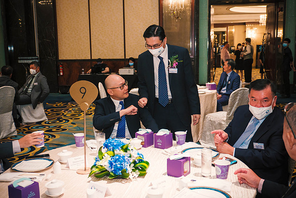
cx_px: 148
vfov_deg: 33.0
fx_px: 334
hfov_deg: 47.9
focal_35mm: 41
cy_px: 99
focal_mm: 19
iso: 1600
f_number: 2.8
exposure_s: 1/100
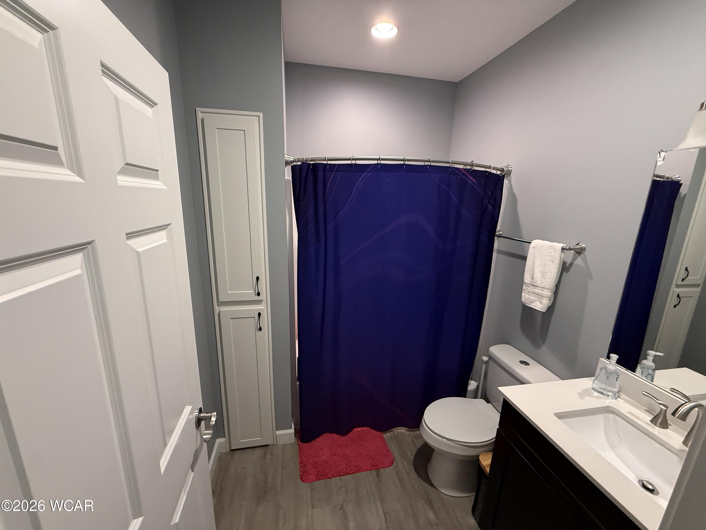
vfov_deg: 85.7
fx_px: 286
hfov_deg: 102.1
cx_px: 353
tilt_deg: -12.5
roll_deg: -1.7
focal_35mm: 14
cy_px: 265
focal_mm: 2.22
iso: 500
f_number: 2.2
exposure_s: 1/60
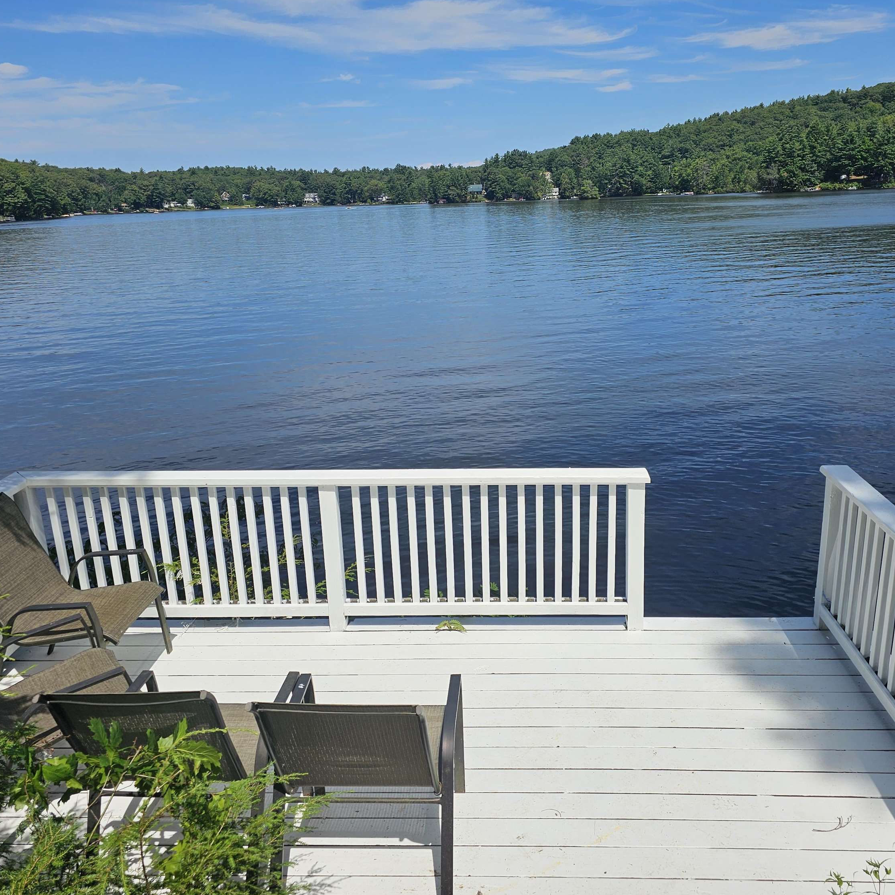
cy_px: 440
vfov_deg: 57.3
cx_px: 511
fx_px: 819
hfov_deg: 57.1
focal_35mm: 28
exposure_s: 1/1395
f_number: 1.7
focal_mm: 6.3
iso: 10
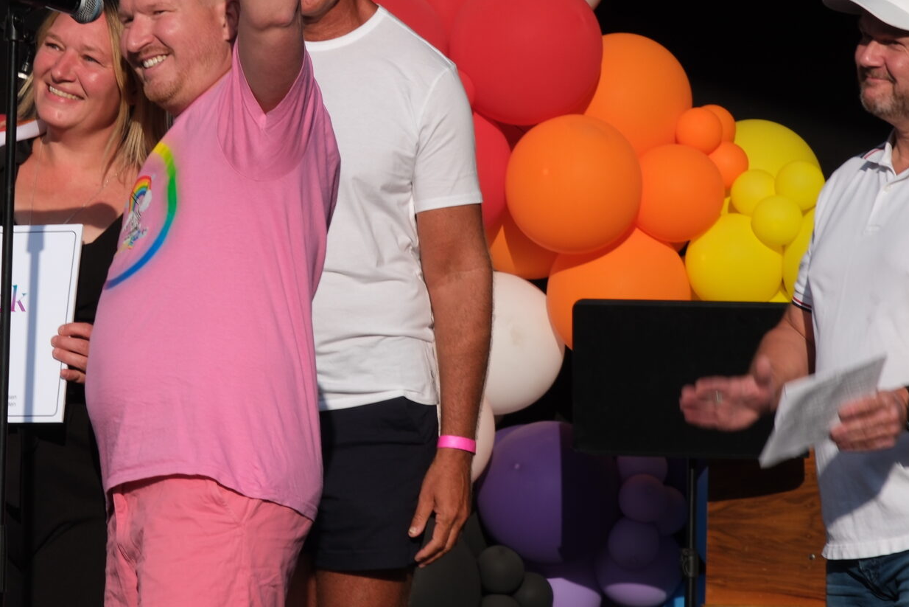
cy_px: 56
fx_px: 6288
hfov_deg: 8.2
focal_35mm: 249
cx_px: 69
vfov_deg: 5.5
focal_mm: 80
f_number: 10
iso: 125
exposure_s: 1/250
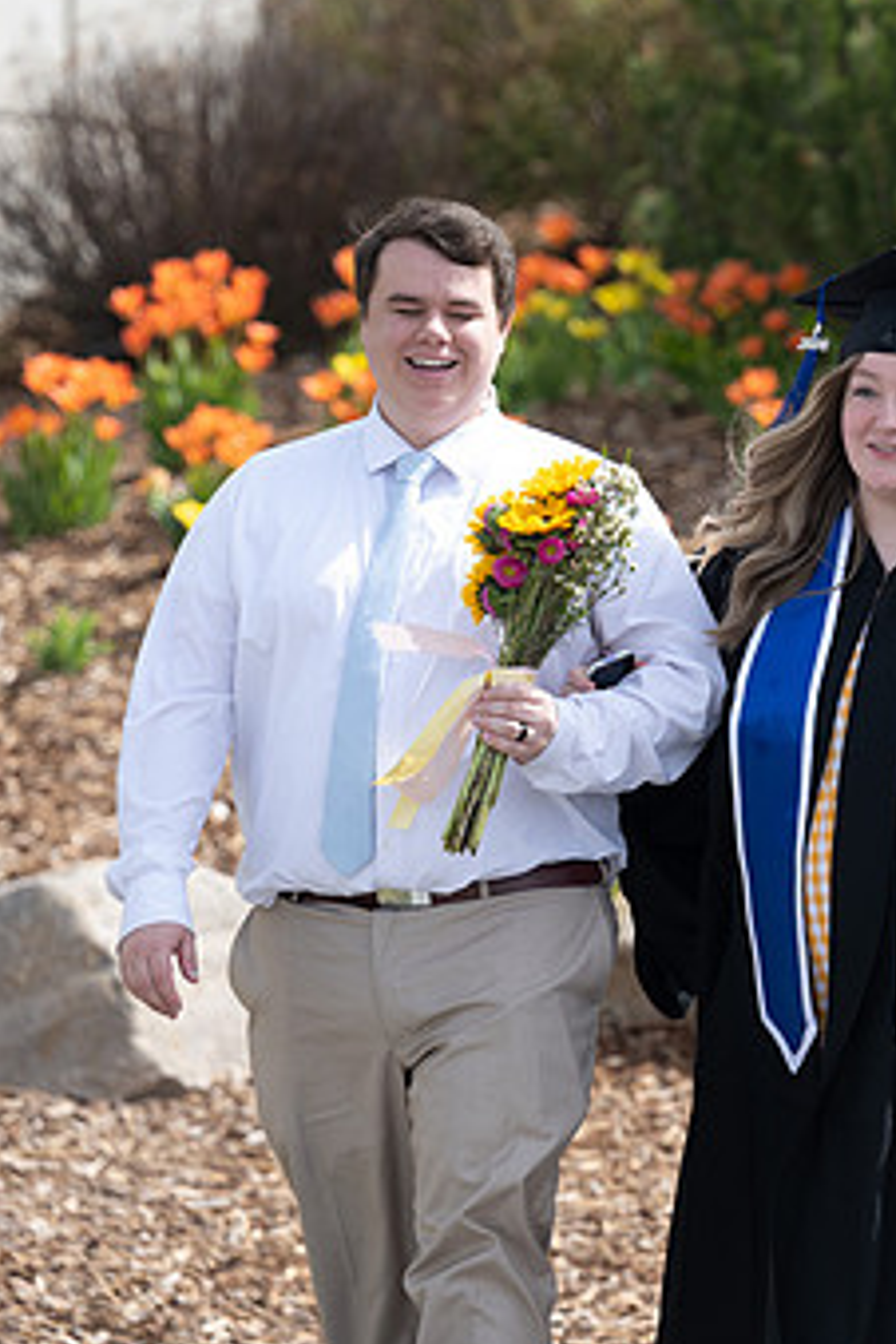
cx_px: 738
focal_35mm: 356
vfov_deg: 5.8
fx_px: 13290
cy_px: 500
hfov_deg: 3.9
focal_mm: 175
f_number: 3.5
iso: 50
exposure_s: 1/320
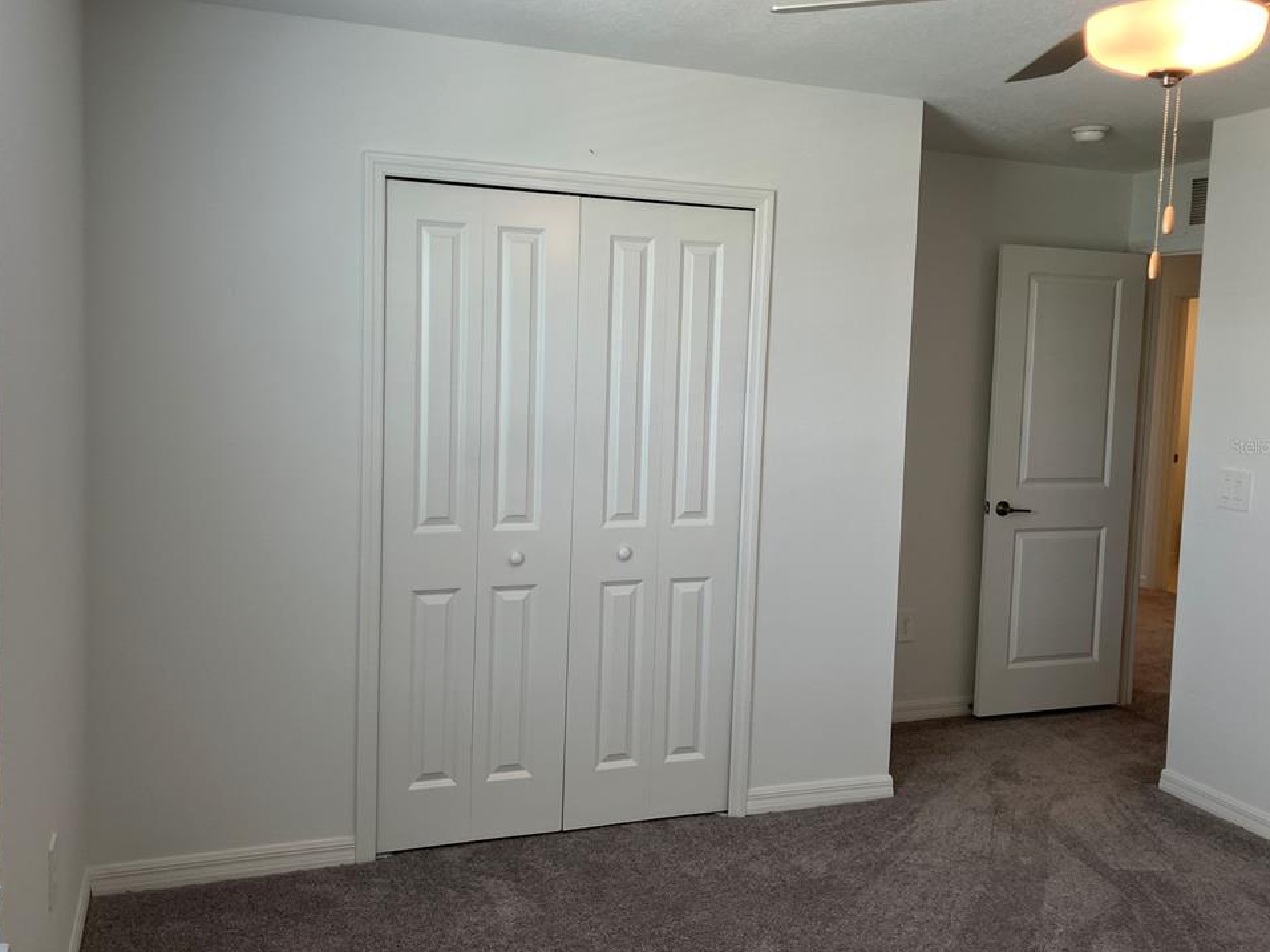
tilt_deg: -6.3
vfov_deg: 46.8
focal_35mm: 30
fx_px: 1101
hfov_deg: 60.0
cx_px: 631
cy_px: 446
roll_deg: -2.0
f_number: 1.8
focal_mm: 3.99
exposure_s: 1/60
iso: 40
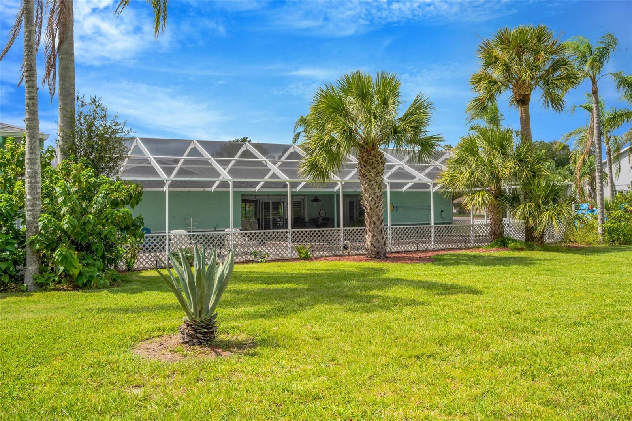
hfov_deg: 54.4
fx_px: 614
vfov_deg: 37.8
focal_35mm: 35
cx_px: 316
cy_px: 210
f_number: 19
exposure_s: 1/45
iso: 100
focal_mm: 35
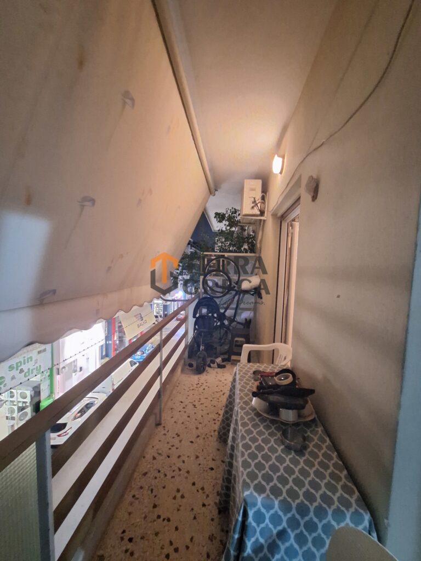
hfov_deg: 89.9
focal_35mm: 13
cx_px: 210
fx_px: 211
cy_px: 280
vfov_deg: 106.2
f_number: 2.2
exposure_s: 1/10
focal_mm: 1.74
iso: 1250
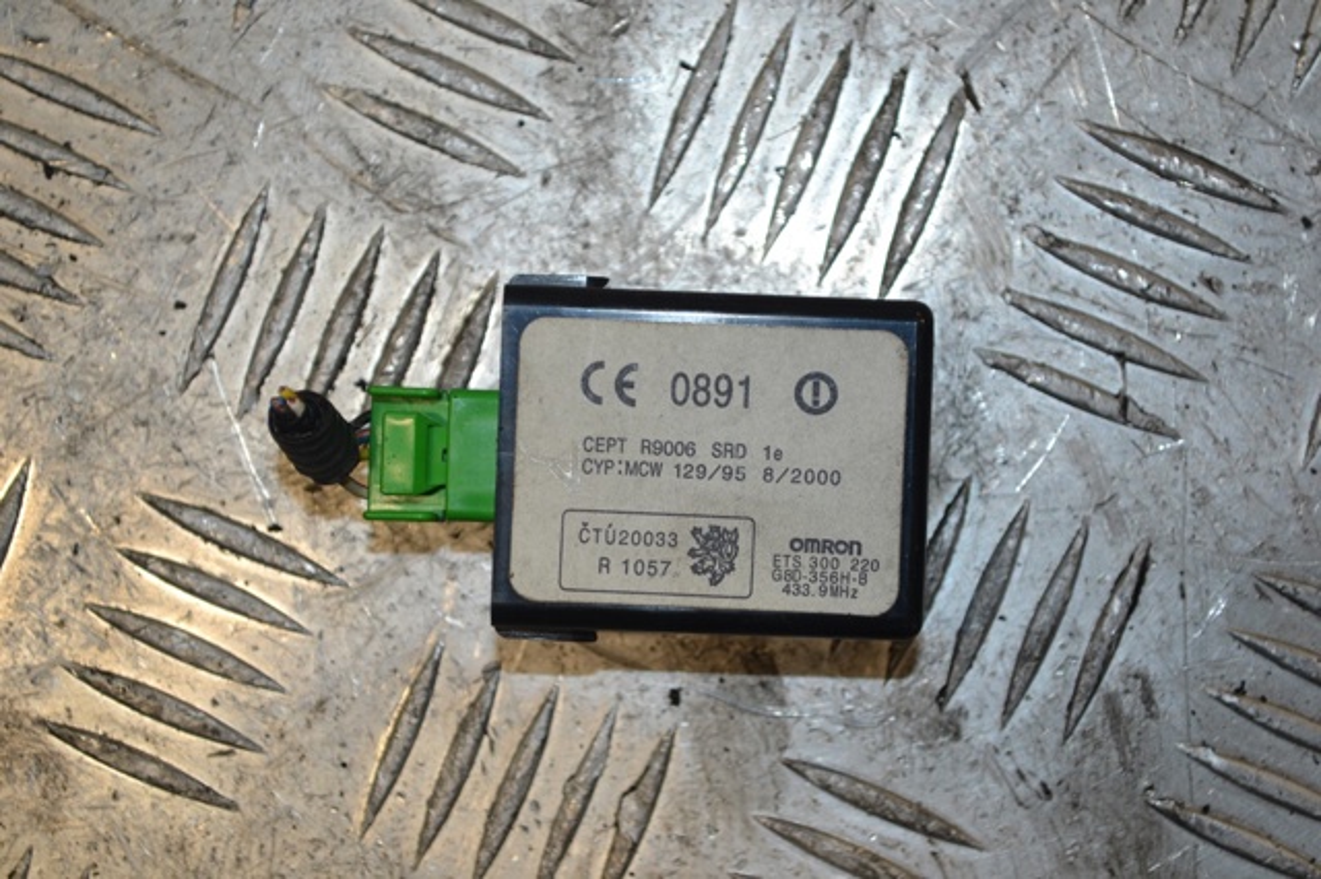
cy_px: 440
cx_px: 660
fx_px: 3026
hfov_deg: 24.6
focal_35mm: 82
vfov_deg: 16.5
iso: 280
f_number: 5.6
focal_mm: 55
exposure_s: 1/200
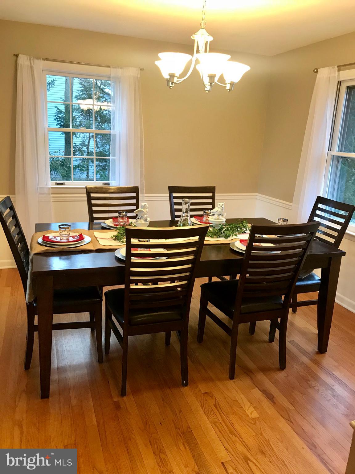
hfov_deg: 49.7
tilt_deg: -14.8
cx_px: 178
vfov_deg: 63.4
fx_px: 383
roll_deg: -2.8
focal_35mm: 28
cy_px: 237
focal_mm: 3.99
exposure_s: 1/17
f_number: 1.8
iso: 40
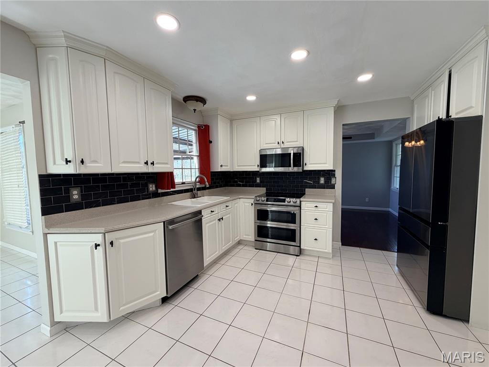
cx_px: 244
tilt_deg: -4.1
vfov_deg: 85.7
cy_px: 184
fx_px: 198
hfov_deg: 102.1
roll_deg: +1.2
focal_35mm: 14
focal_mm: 2.22
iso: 100
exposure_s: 1/120
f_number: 2.2
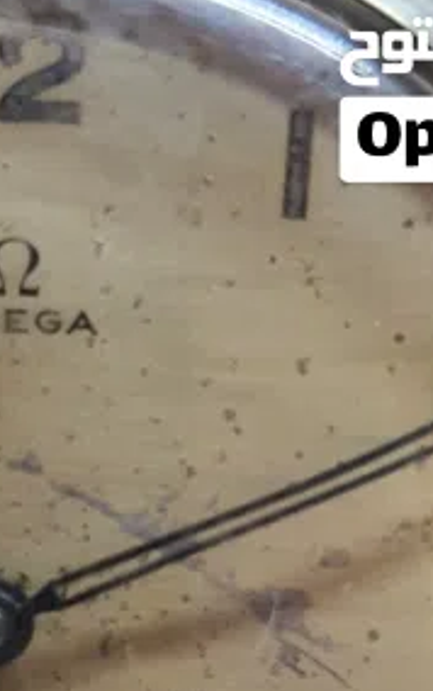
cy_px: 533
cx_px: -27
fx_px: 1168
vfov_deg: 32.2
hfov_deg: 20.2
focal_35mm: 62
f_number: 1.5
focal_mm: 4.3
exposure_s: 1/33
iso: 640
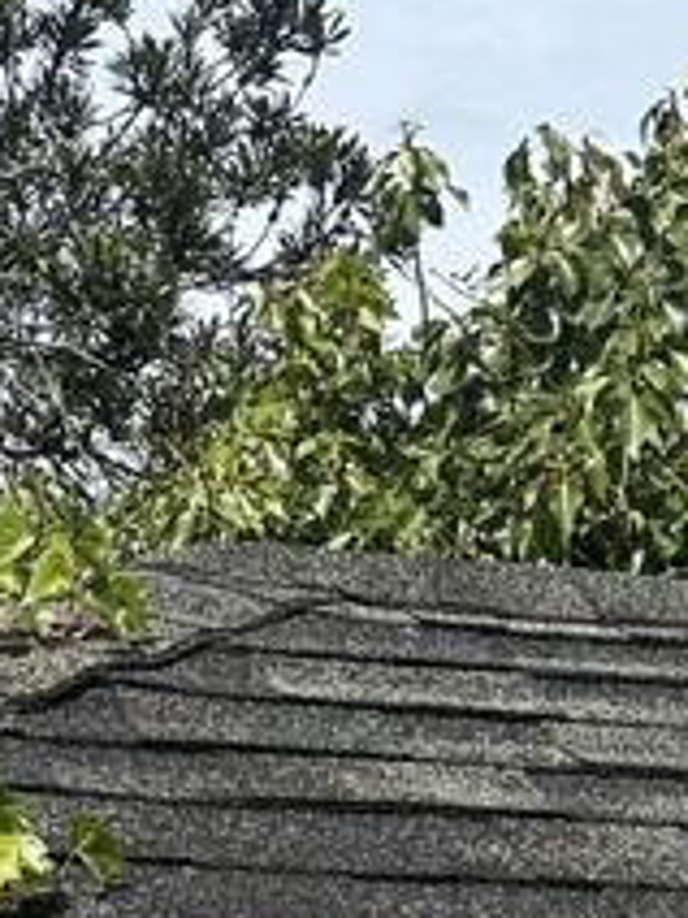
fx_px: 3074
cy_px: 1806
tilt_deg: -6.7
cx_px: 744
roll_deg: -0.3
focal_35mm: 116
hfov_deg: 12.6
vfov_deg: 14.3
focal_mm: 6.86
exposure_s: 1/9709
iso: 80
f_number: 1.78
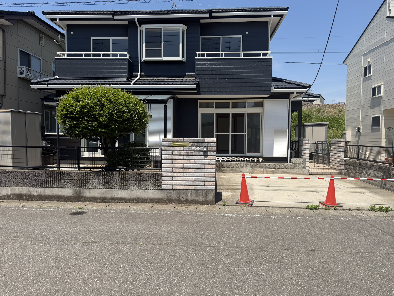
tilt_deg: -2.7
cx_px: 197
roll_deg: -0.4
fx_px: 273
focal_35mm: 24
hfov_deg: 71.6
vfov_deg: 56.8
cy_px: 148
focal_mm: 6.76
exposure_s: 1/4167
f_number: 1.78
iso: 80
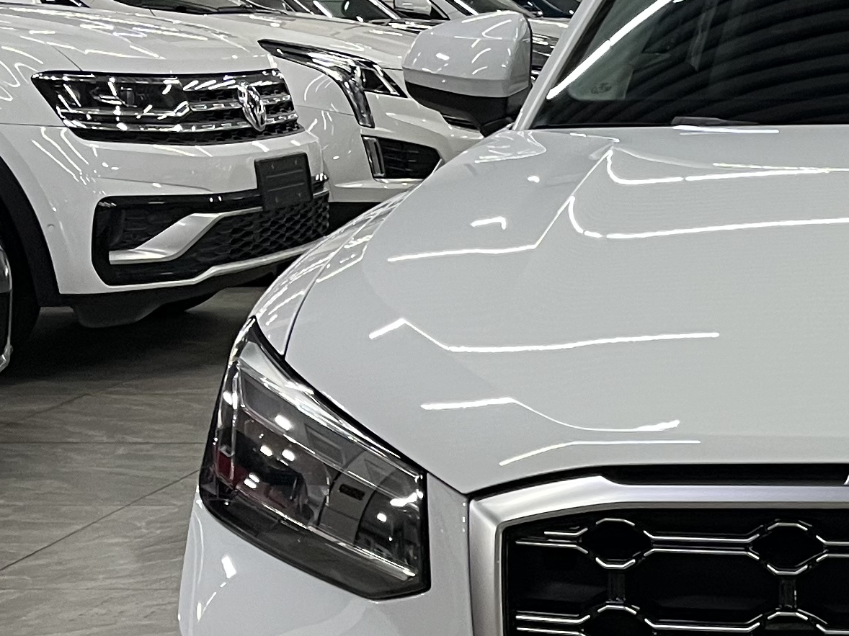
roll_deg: -0.8
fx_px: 2182
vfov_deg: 16.4
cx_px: 1077
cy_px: 542
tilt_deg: -14.6
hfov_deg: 20.3
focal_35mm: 89
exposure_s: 1/50
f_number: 1.6
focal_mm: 5.1
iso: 160
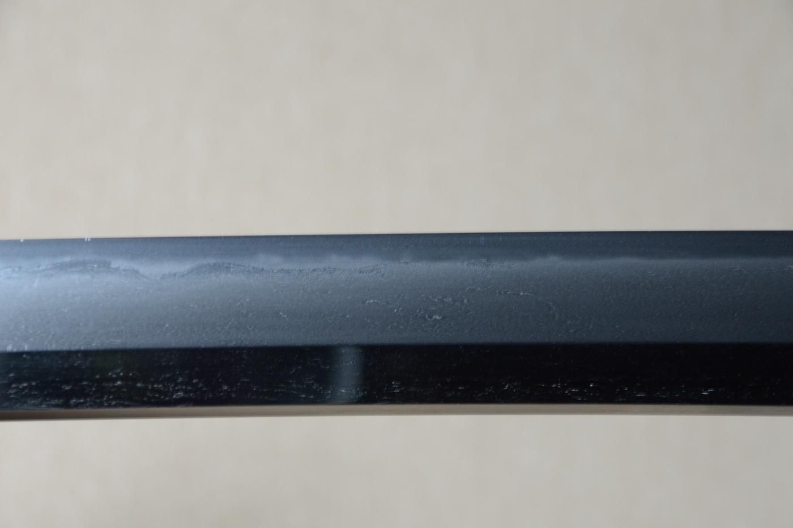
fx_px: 3698
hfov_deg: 12.2
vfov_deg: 8.2
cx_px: 396
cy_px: 264
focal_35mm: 168
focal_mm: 112
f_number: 11
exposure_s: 1/2
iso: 400
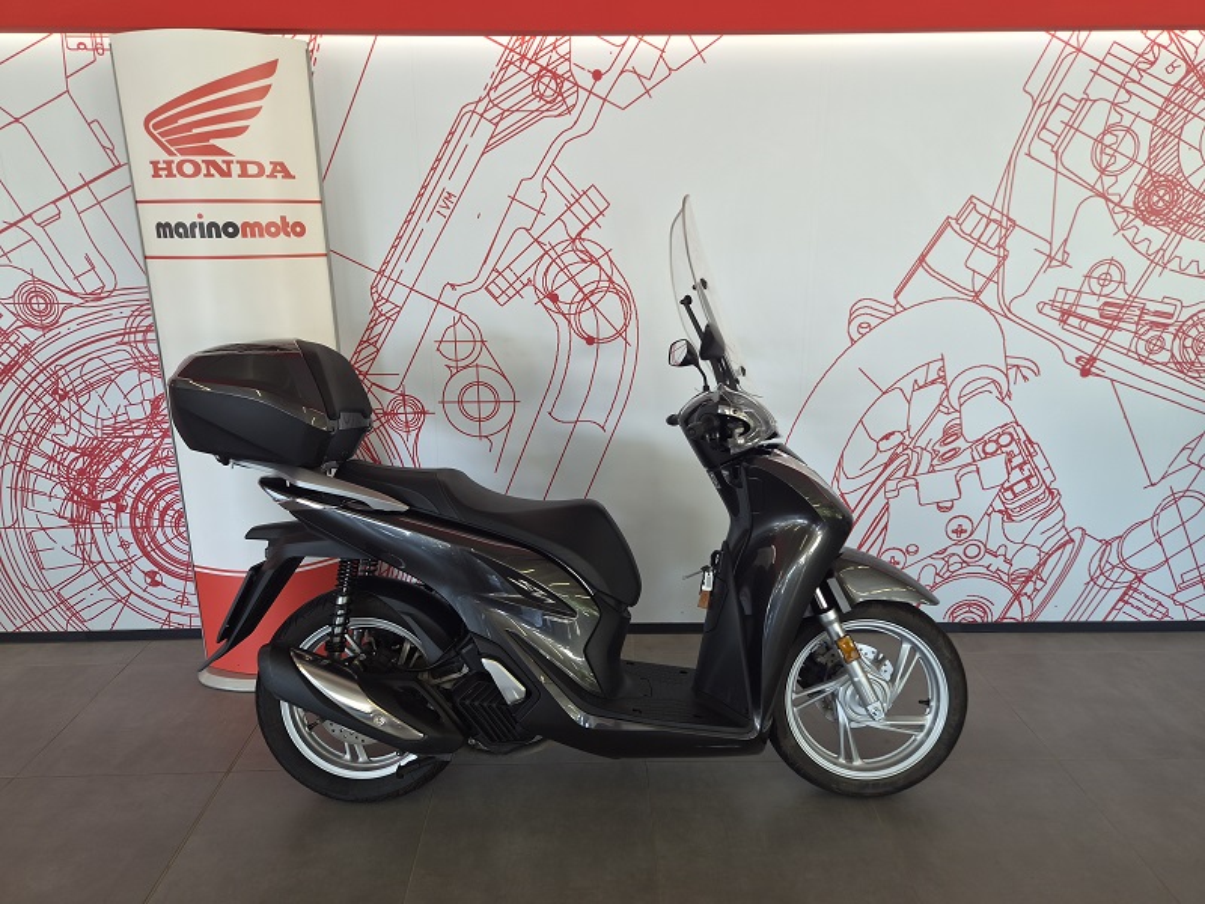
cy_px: 452
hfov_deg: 73.9
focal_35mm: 23
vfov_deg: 58.9
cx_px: 602
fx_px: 801
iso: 80
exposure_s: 1/100
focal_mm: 5.4
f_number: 1.8
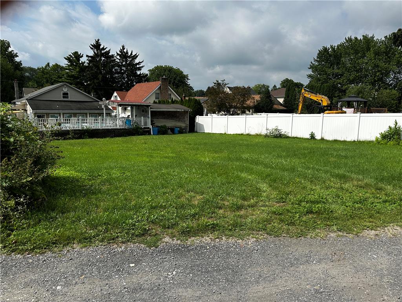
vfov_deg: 56.8
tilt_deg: -9.4
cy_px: 151
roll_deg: -1.0
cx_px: 201
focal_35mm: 24
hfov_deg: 71.6
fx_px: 279
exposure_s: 1/5525
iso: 80
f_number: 1.78
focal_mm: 6.86
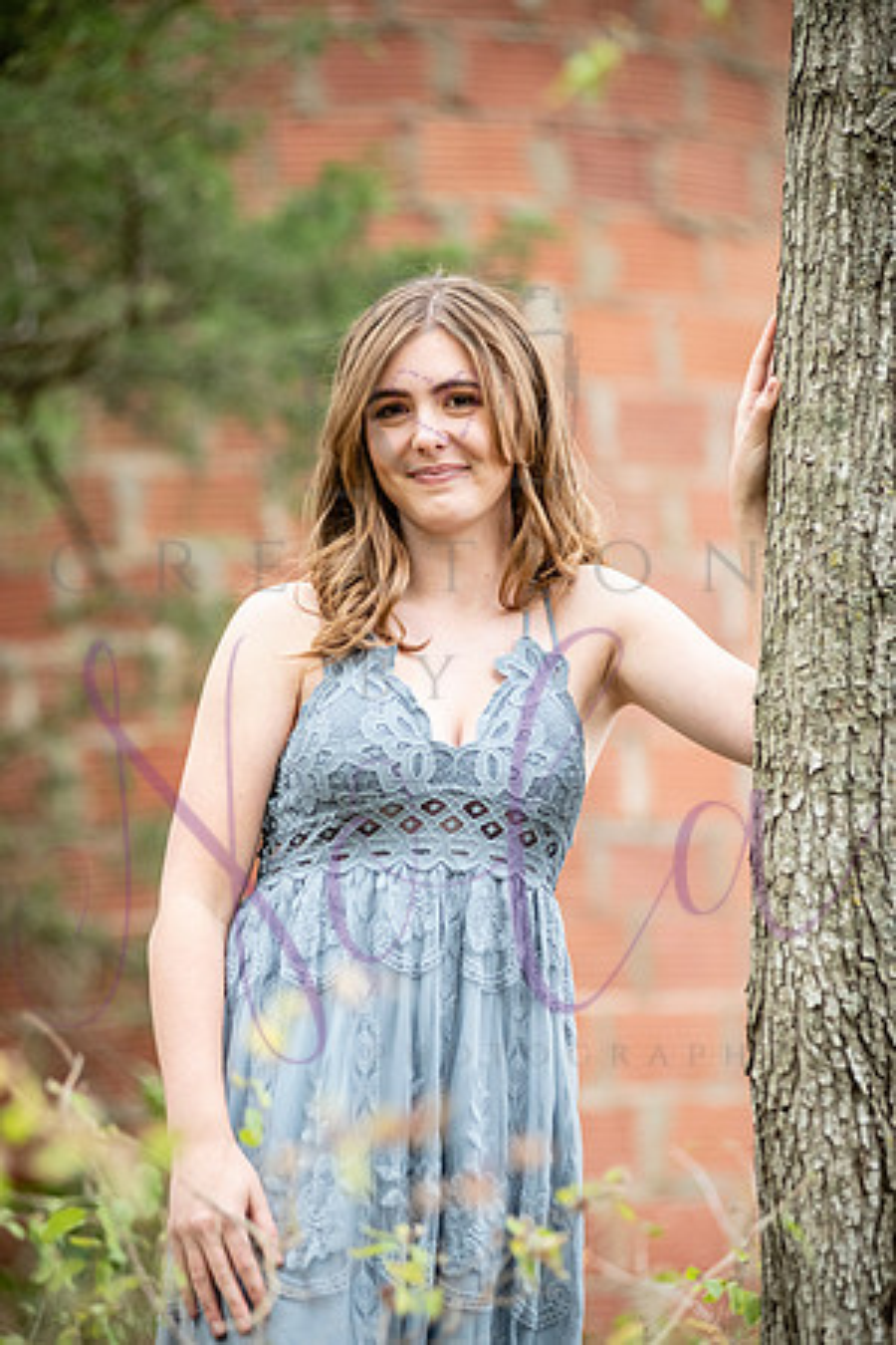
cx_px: 448
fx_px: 5040
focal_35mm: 135
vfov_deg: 15.2
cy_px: 672
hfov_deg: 10.2
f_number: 4
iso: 1250
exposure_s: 1/320
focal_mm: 135
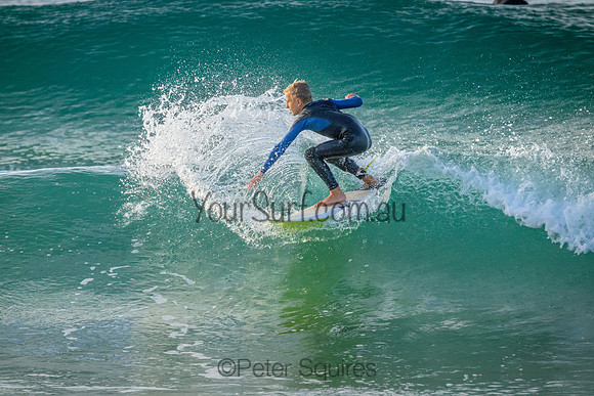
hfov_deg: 3.4
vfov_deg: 2.3
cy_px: 198
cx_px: 297
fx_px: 9902
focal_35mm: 600
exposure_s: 1/2000
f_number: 11
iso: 5000
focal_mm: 600
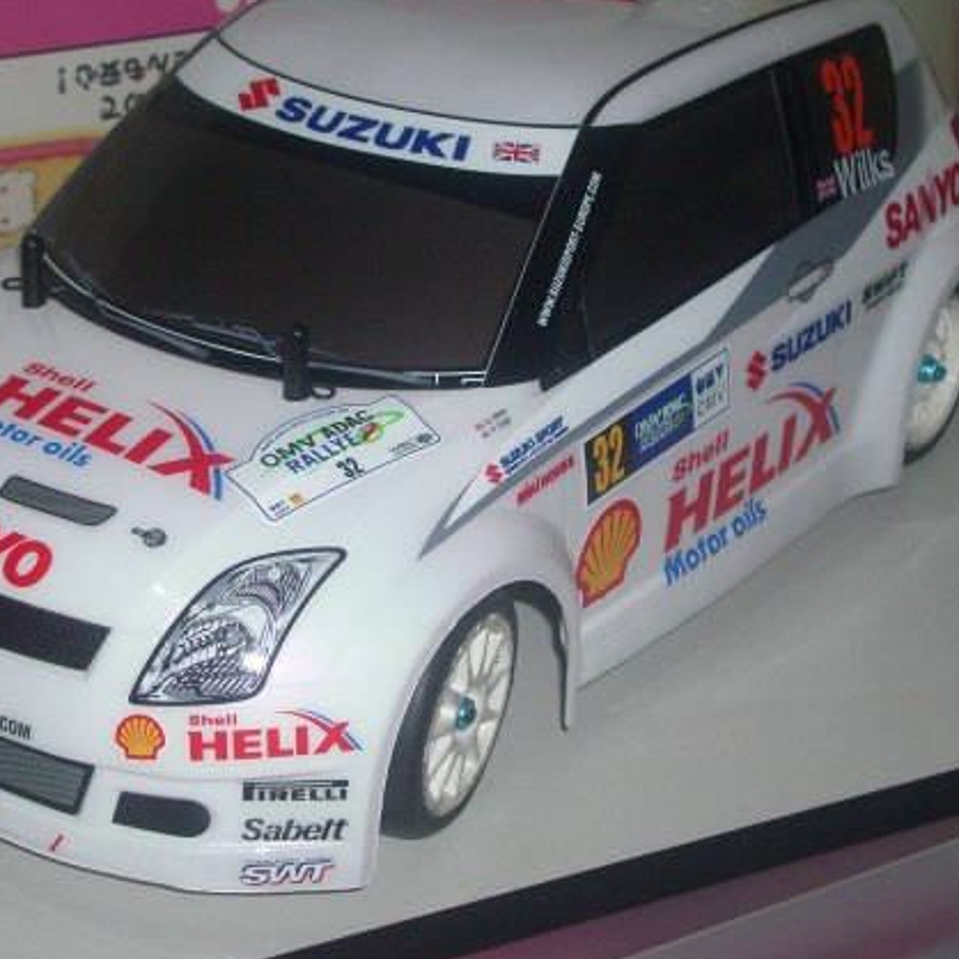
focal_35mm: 84
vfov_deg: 20.6
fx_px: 2633
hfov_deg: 20.6
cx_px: 422
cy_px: 461
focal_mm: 10.2
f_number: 3.5
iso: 200
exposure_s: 1/60
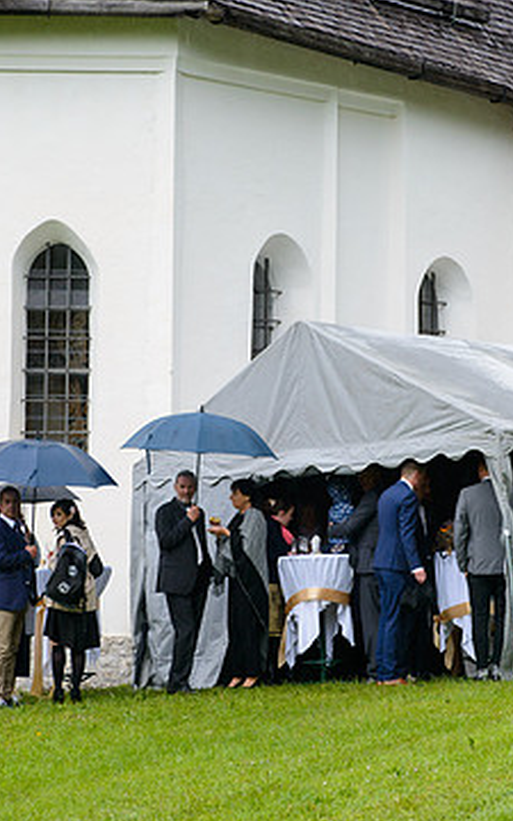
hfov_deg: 11.4
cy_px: 398
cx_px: 310
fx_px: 2572
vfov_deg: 18.1
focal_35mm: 115
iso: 500
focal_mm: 70
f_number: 6.3
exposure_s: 1/160
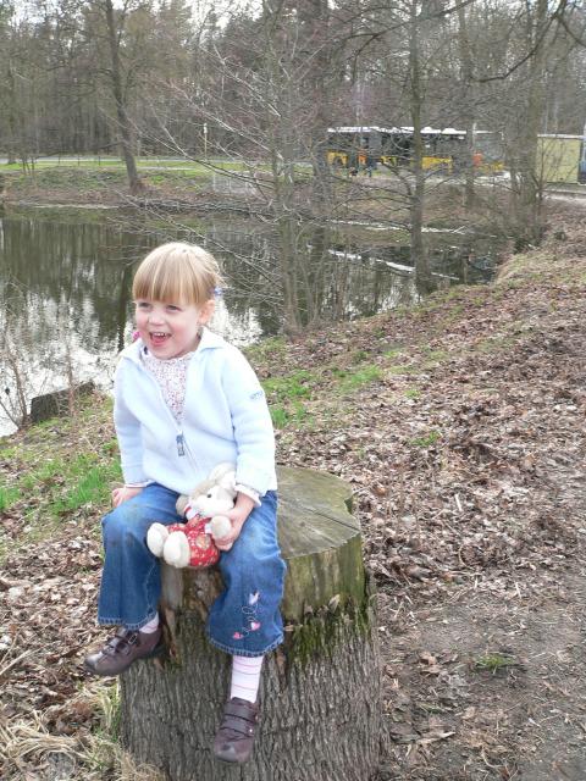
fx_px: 813
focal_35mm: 36
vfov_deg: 51.4
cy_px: 390
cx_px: 293
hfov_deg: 39.7
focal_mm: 6
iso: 80
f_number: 3.7
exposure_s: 1/100
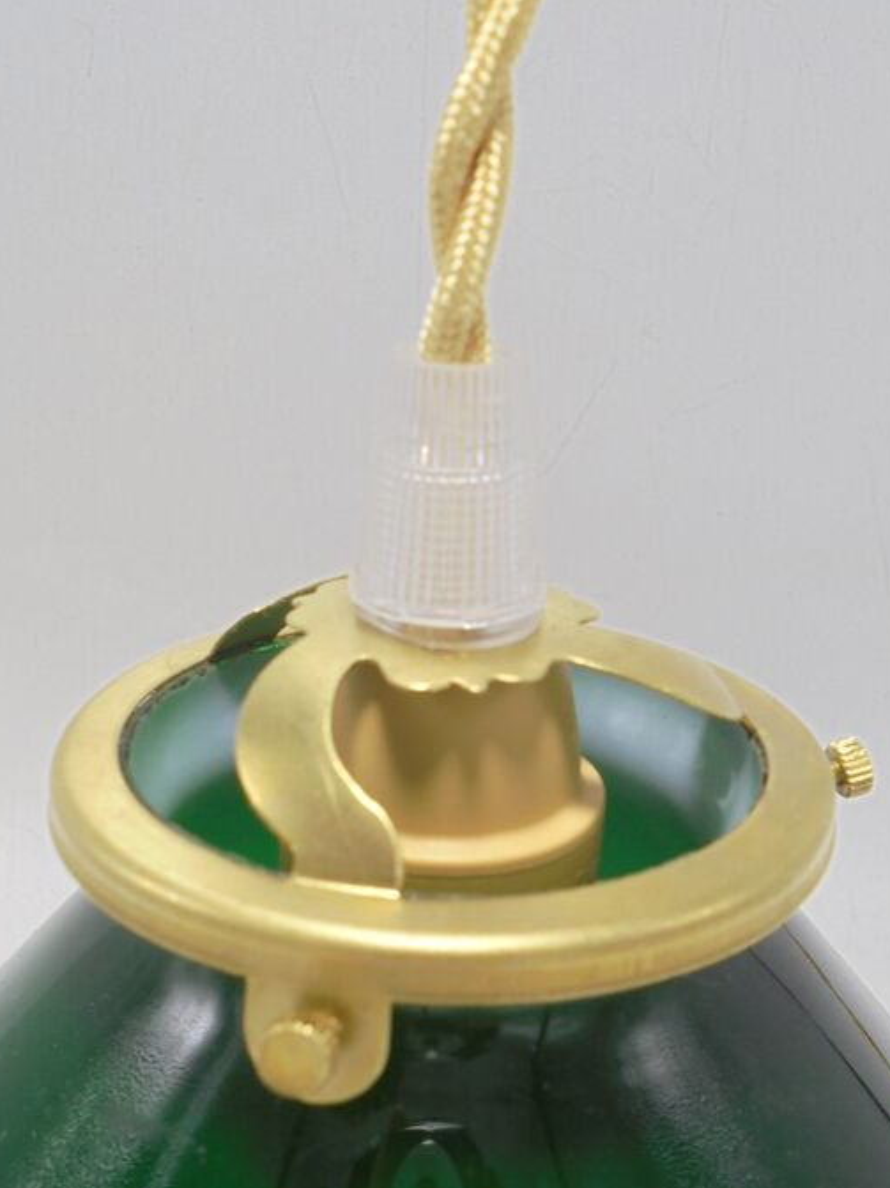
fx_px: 1749
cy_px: 722
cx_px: 408
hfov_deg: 28.5
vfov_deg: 37.3
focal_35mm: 51
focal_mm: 6.9
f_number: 4.2
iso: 100
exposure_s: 1/40
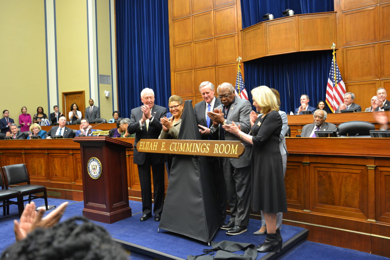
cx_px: 195
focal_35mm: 30
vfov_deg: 43.6
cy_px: 130
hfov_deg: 61.9
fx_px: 325
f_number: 3.5
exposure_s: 1/25
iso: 400
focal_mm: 20
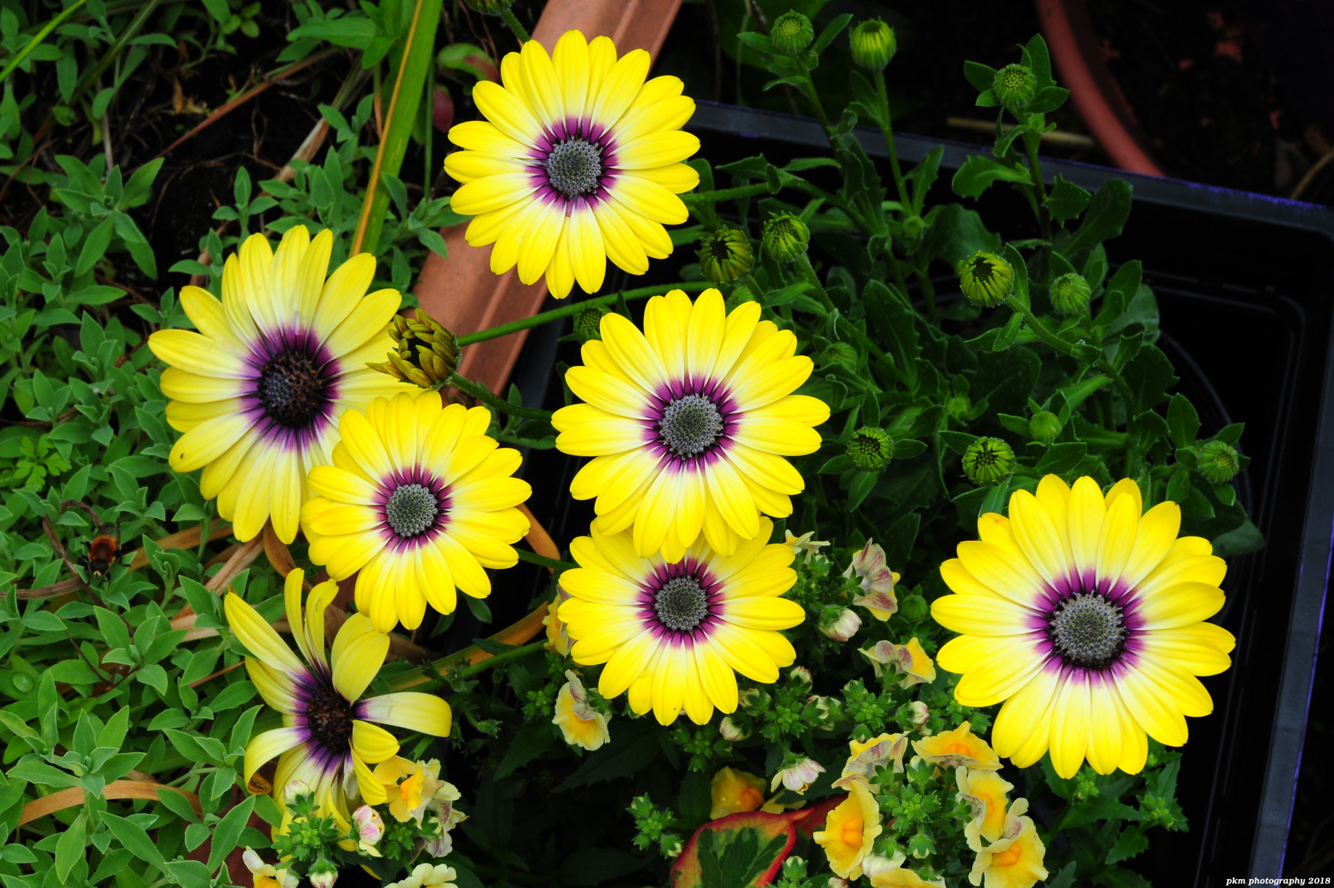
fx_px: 3704
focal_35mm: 100
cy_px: 444
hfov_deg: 20.4
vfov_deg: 13.7
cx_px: 667
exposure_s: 1/160
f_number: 25
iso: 800
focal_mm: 100
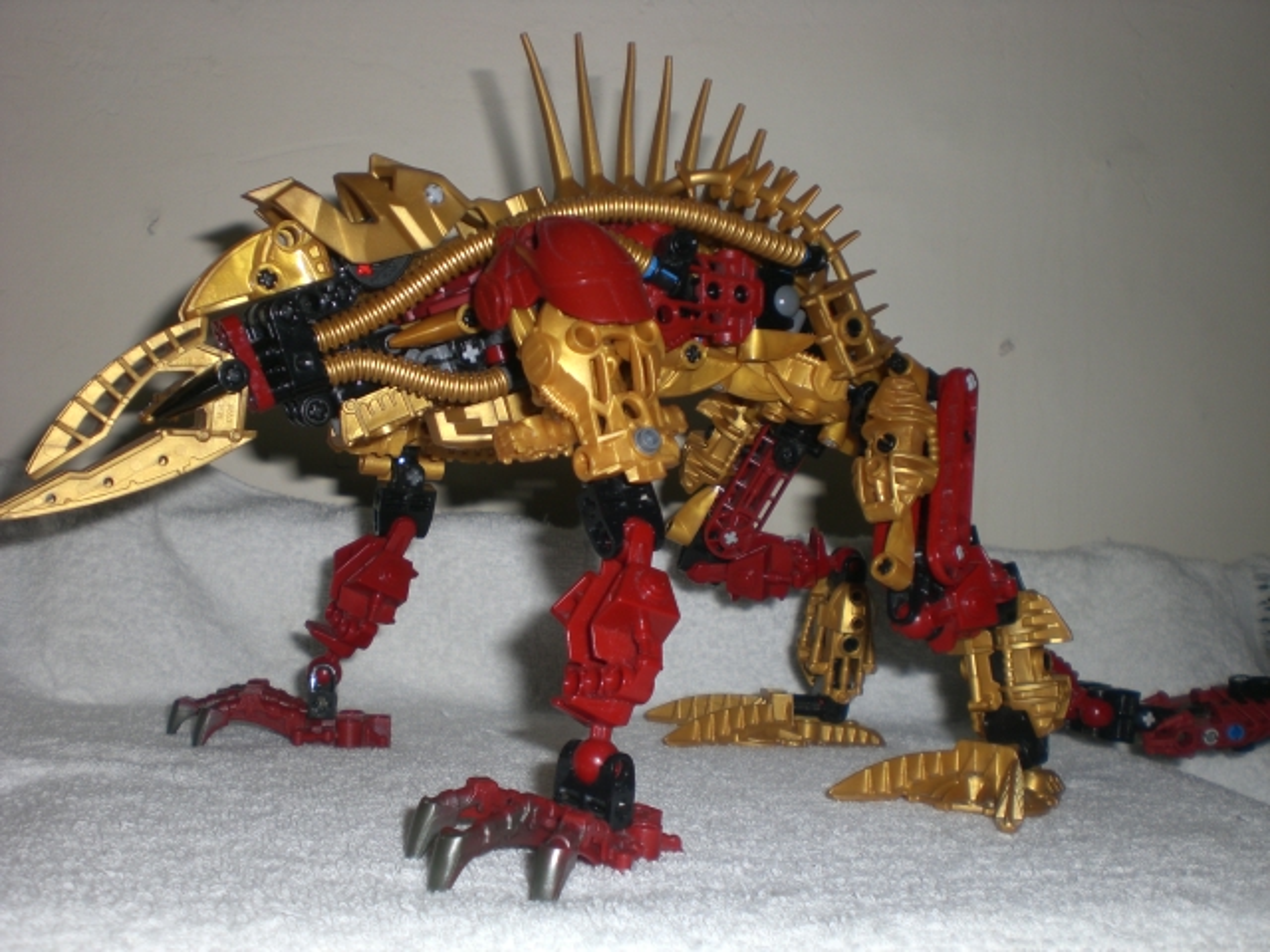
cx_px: 635
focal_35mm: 38
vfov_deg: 37.7
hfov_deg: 49.0
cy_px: 476
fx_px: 1394
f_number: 3.1
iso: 50
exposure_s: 1/60
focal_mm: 6.3
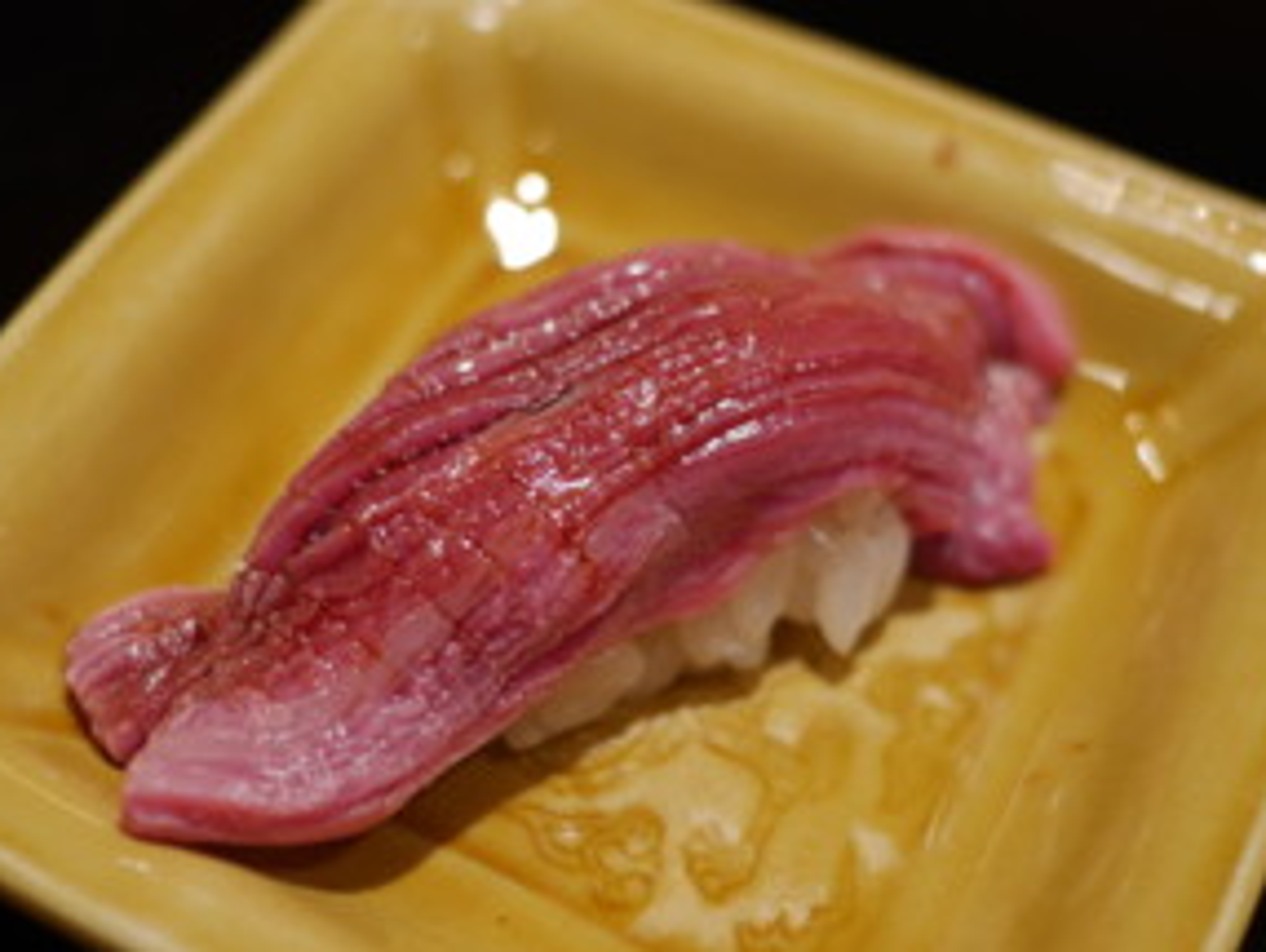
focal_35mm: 63
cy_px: 430
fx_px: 2306
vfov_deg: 23.3
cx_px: 673
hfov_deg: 30.7
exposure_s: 1/60
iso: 320
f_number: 1.7
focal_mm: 20
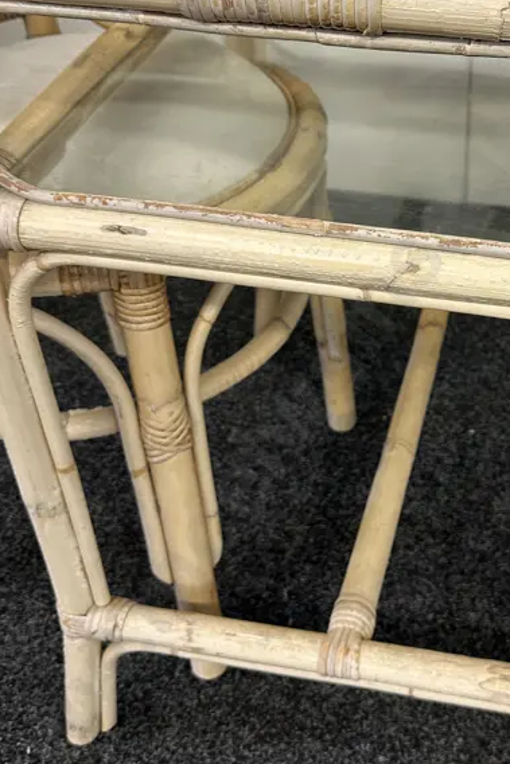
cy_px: 276
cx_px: 404
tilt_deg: -36.9
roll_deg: +0.9
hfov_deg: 29.2
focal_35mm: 45
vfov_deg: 43.2
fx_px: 956
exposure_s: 1/50
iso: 125
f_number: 1.78
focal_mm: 6.86
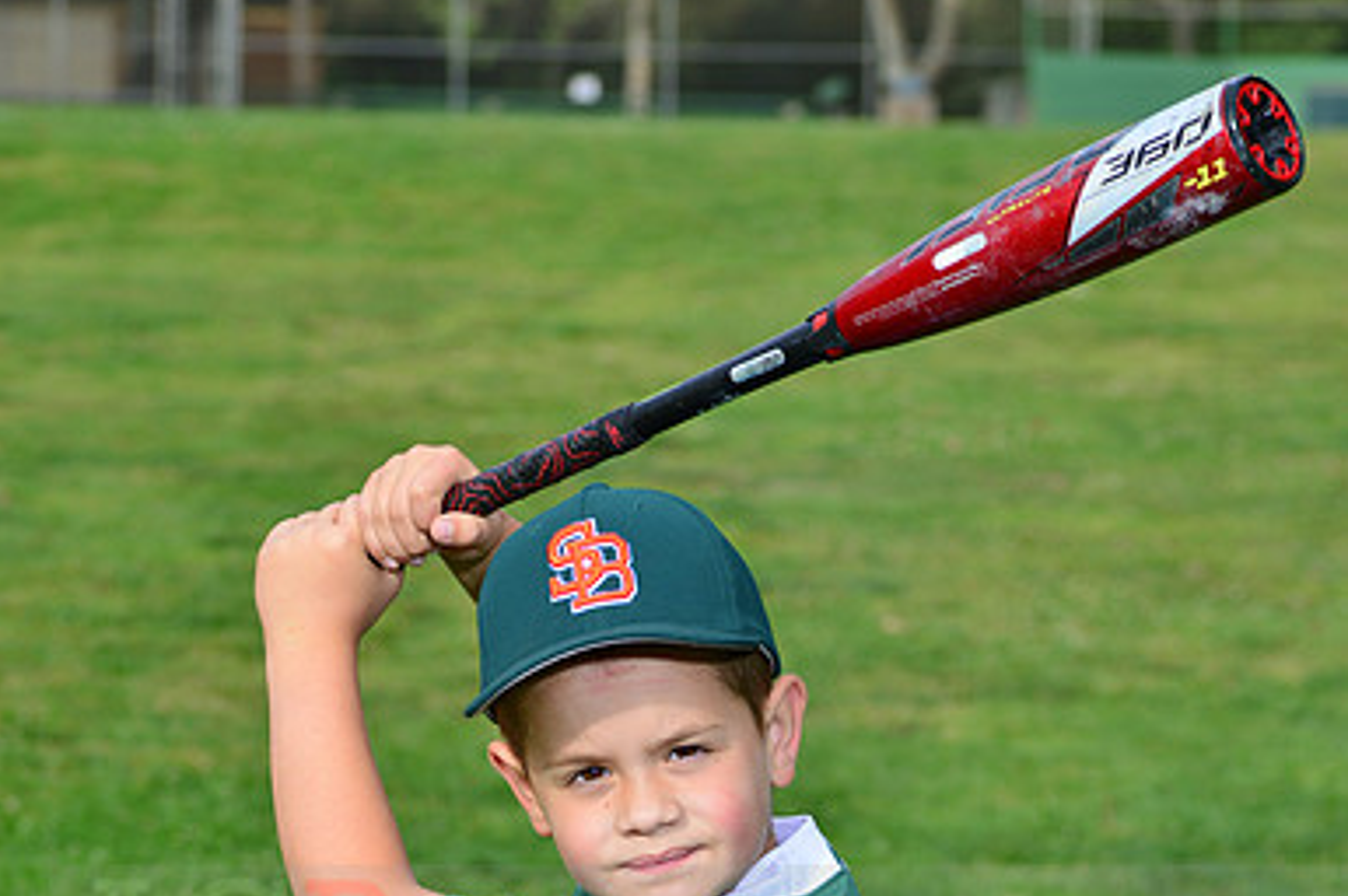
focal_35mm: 175
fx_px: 6547
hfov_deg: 11.8
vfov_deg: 7.8
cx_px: 674
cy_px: 914
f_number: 10
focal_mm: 116
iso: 200
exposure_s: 1/200
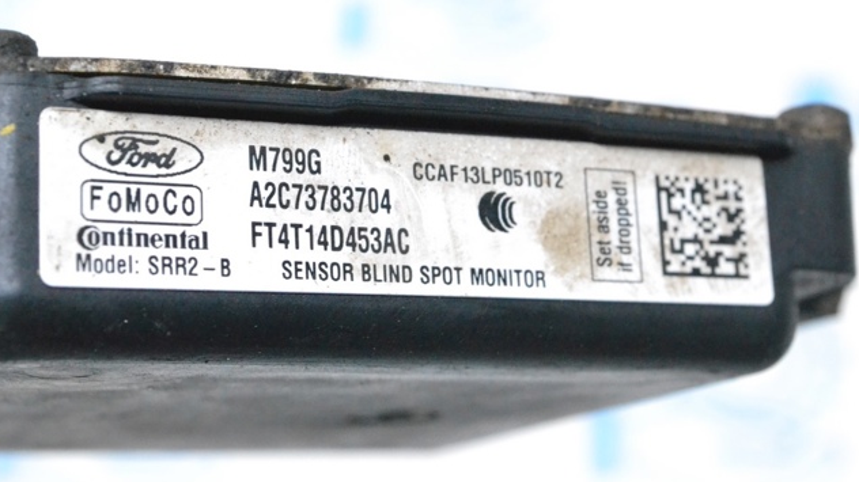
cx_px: 434
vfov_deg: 13.8
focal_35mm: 88
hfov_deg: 24.3
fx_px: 1993
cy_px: 224
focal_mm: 55
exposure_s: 1/160
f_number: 9
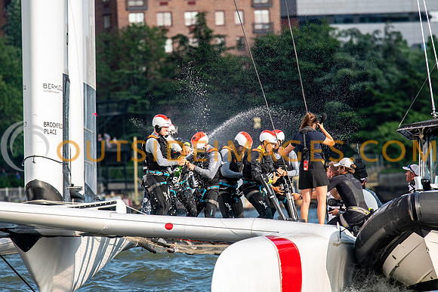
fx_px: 5476
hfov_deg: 4.6
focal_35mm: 450
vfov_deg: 3.1
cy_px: 146
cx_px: 219
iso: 500
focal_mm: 300
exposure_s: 1/1600
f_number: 5
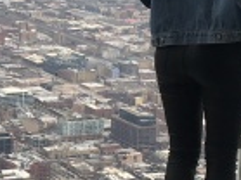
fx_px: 1162
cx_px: -95
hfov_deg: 11.5
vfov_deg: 8.9
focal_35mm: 167
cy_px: 50
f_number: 2.2
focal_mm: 4.15
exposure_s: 1/196
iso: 25
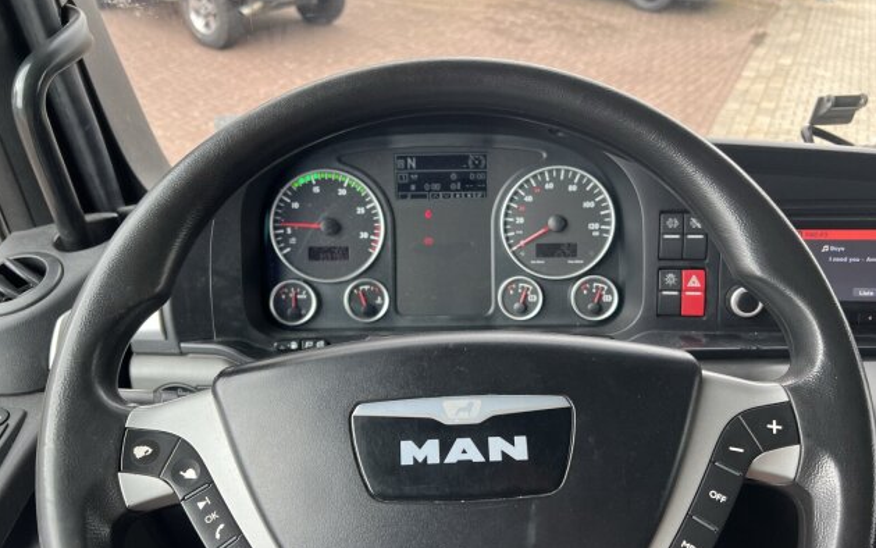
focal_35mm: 28
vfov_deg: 44.5
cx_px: 437
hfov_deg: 66.5
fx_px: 669
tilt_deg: -33.5
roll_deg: +0.2
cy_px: 298
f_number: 1.5
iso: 50
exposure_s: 1/121
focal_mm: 5.7
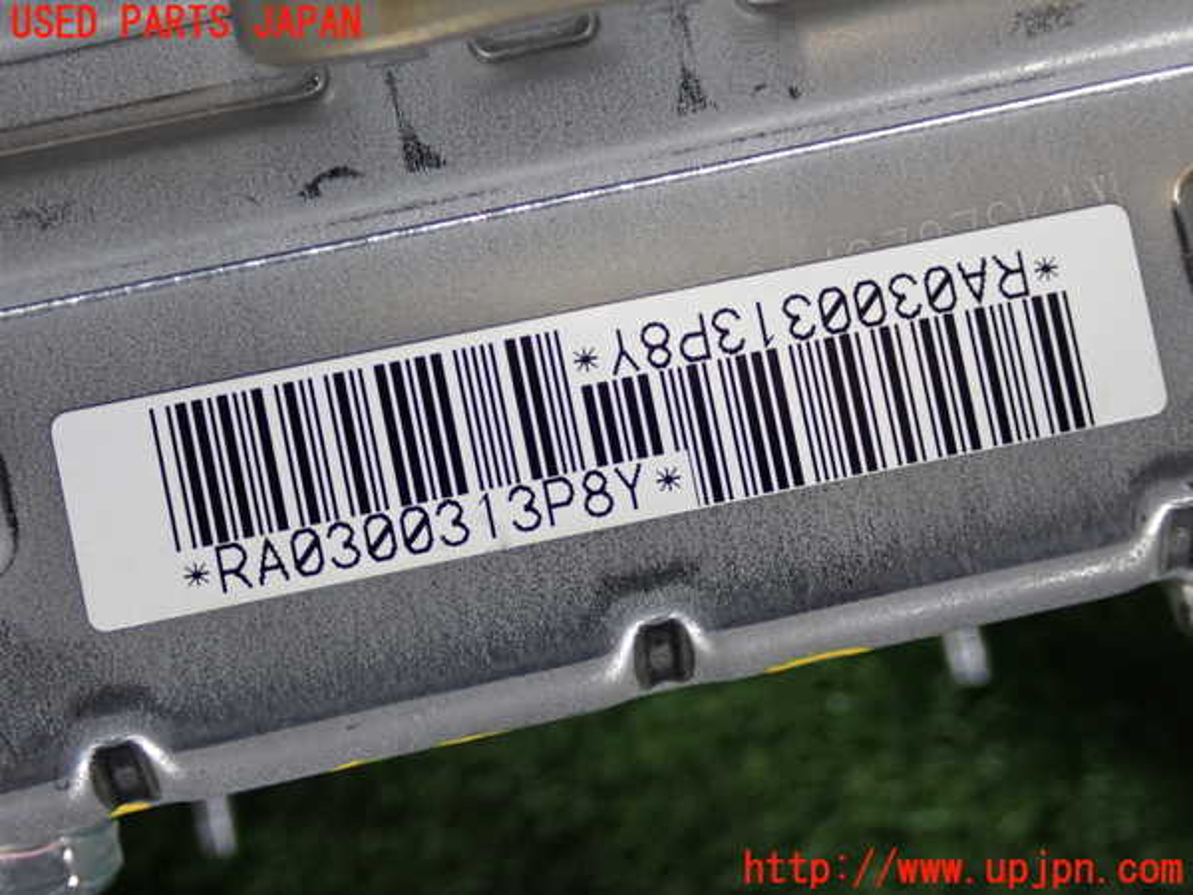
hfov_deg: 33.2
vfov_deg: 25.2
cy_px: 448
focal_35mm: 58
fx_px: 1999
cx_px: 596
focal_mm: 10.35
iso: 250
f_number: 3.5
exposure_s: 1/60
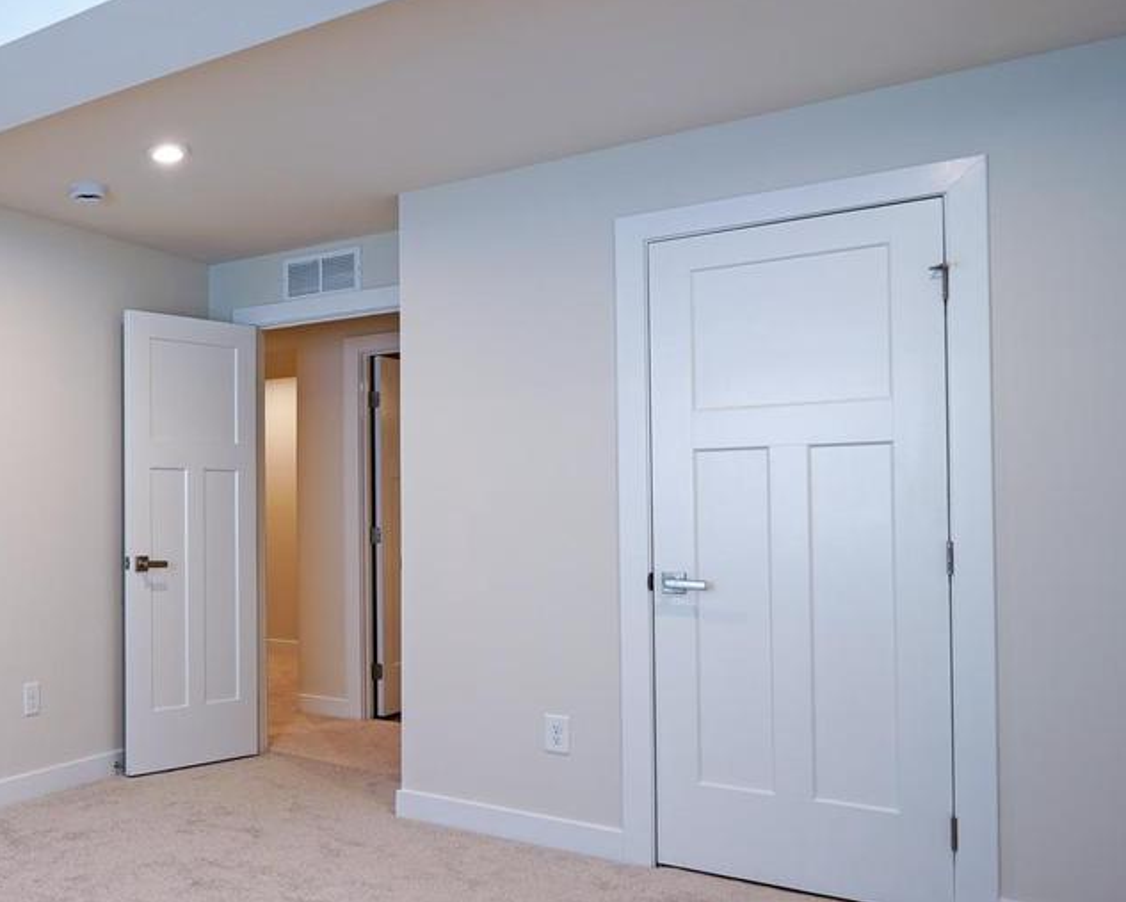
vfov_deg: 45.7
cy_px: 505
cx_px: 107
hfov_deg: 49.4
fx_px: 1067
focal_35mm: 32
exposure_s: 1/30
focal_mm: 10
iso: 100
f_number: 2.8
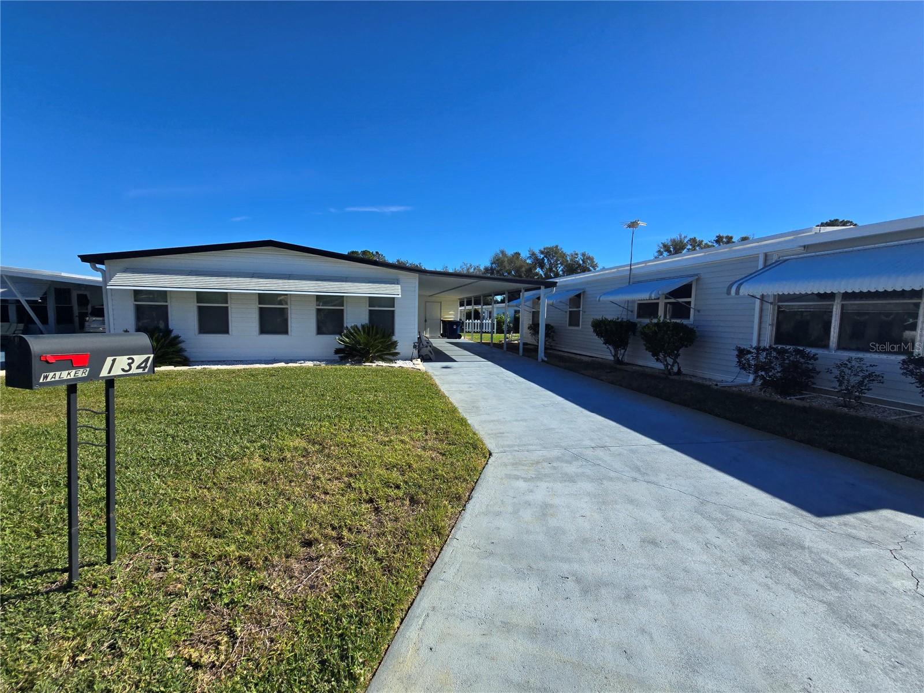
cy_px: 346
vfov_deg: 89.9
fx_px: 347
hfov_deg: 106.2
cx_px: 462
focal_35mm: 13
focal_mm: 2.2
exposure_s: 1/2664
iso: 50
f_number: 2.2
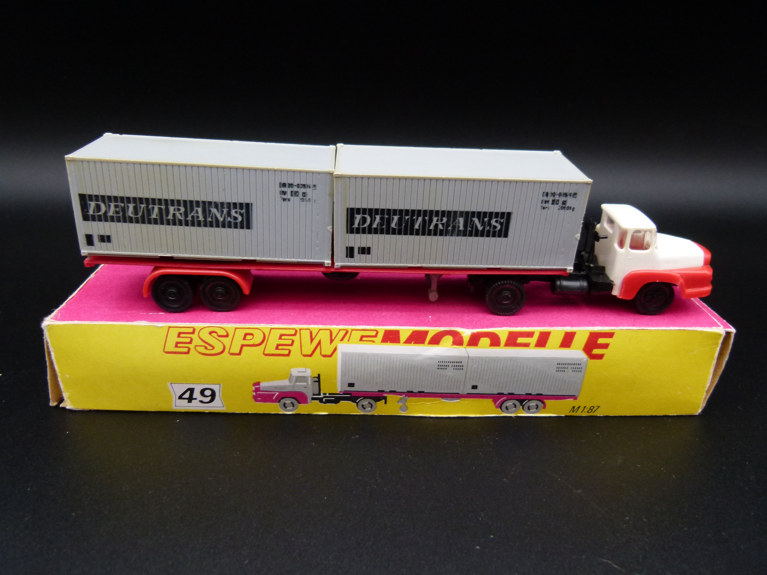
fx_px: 554
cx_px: 384
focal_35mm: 25
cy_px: 288
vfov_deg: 54.9
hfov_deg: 69.4
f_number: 2.8
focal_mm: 4.5
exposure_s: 1/60
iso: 200
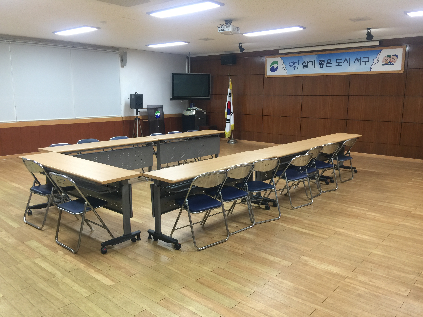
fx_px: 354
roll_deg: -0.5
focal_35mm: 29
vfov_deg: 48.2
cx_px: 212
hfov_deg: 61.7
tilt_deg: -10.8
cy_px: 158
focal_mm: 4.15
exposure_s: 1/15
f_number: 2.2
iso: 40
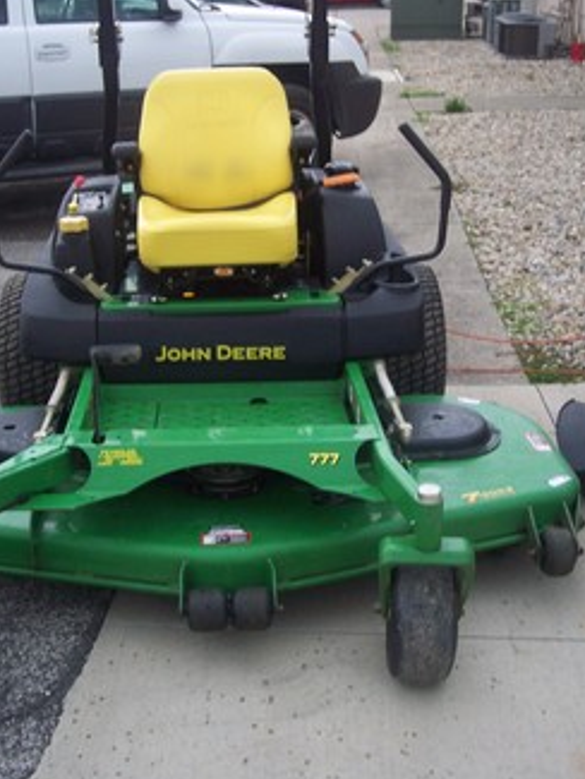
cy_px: 331
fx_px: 1103
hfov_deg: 29.6
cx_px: 230
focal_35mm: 49
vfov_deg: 38.8
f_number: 2.8
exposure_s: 1/60
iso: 100
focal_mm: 8
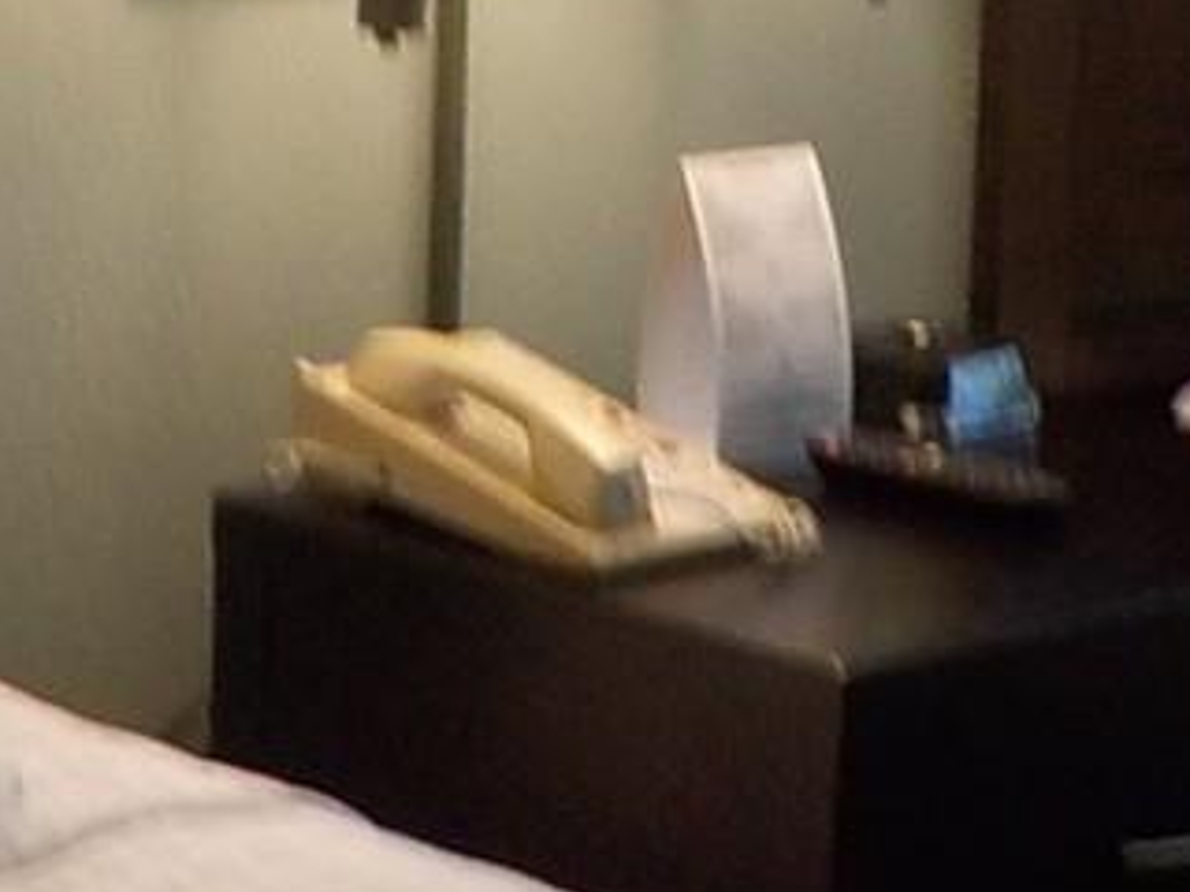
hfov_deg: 13.0
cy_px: -245
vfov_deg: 9.7
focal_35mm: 150
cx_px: 52
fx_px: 5157
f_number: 3.3
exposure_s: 1/30
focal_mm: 4.1
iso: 180
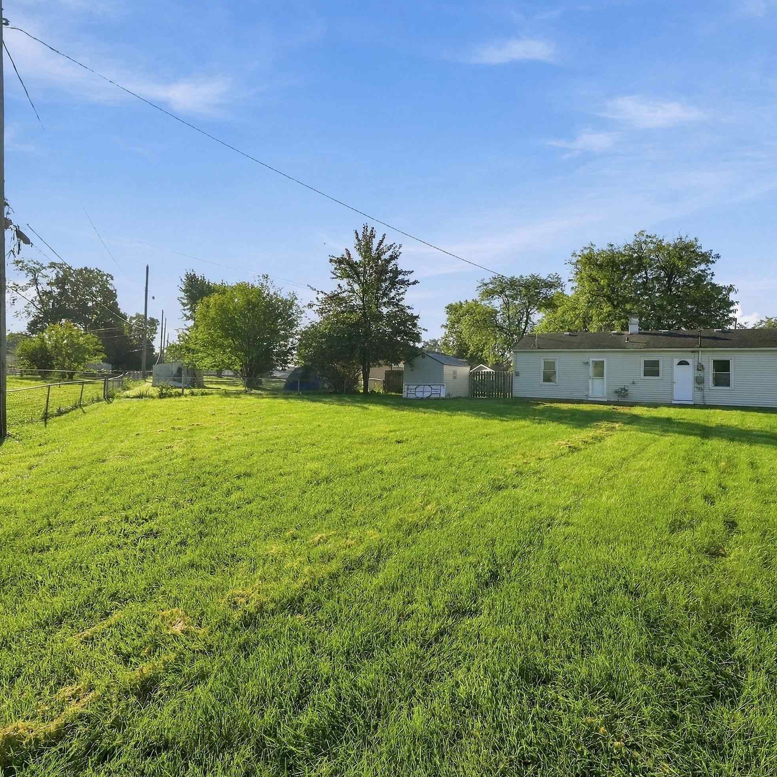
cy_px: 373
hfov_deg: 87.4
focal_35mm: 16
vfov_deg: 87.4
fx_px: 406
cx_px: 409
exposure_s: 1/1600
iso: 640
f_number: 7.1
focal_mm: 12
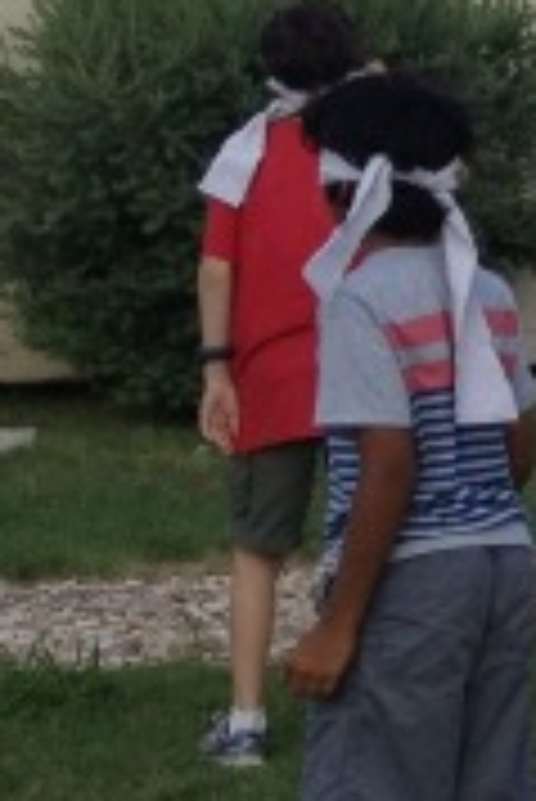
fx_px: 4658
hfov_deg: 5.9
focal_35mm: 209
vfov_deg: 9.8
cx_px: 1887
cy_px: 486
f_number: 2.4
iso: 50
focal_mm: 4.28
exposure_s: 1/708
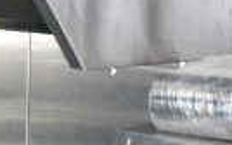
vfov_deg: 8.5
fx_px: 926
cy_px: -137
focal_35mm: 146
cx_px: -242
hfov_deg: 12.5
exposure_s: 1/30
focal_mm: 21
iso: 9000
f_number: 3.8
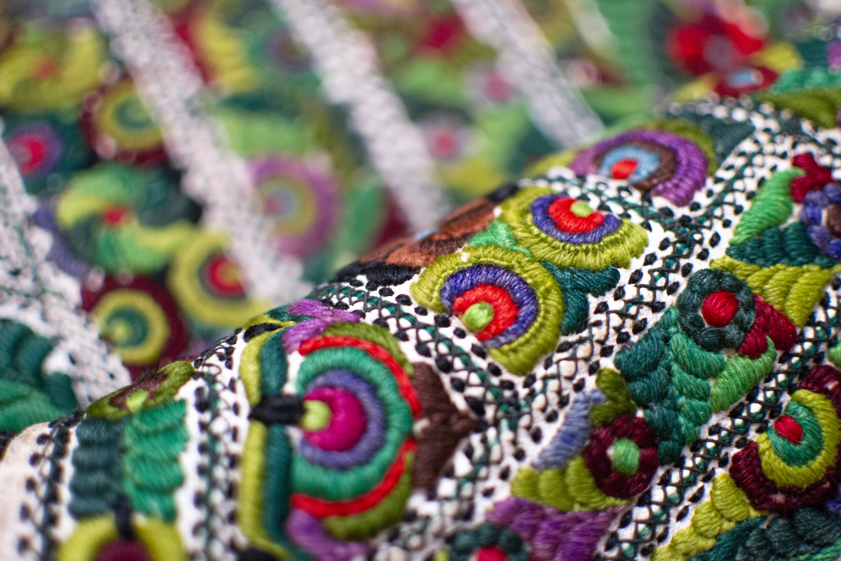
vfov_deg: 25.8
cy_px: 280
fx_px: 1226
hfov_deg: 37.9
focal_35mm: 52
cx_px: 420
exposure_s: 1/30
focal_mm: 35
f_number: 1.8
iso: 400
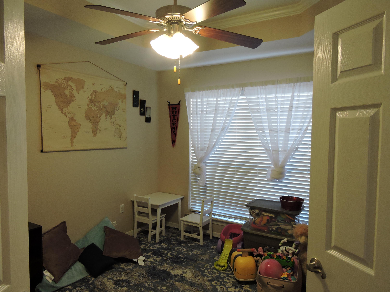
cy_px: 146
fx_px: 270
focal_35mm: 24
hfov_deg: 71.6
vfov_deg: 56.8
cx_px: 195
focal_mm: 4.3
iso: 280
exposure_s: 1/30
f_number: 3.3
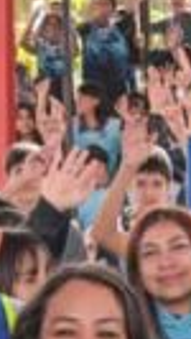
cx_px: 555
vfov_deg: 9.8
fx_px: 1950
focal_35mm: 217
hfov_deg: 5.3
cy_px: 408
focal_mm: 18
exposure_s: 1/640
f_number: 4.5
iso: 800
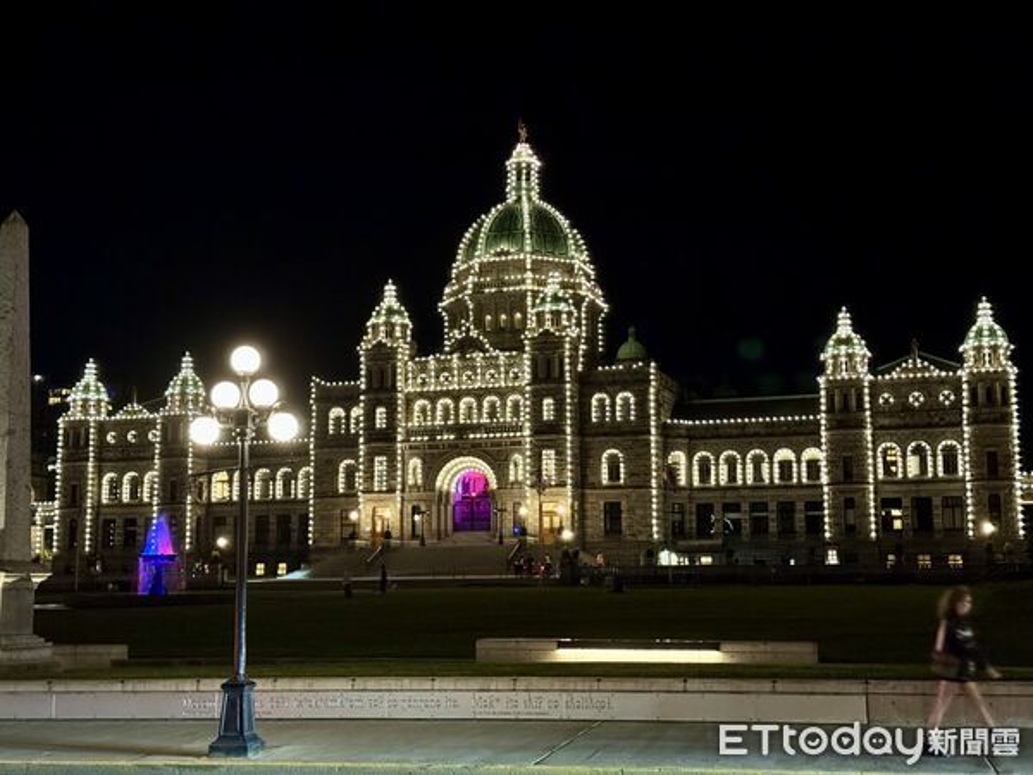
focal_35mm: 48
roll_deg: -0.1
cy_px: 388
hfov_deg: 39.7
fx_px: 1432
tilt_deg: +8.0
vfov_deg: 30.3
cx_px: 516
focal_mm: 6.76
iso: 800
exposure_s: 1/30
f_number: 1.78
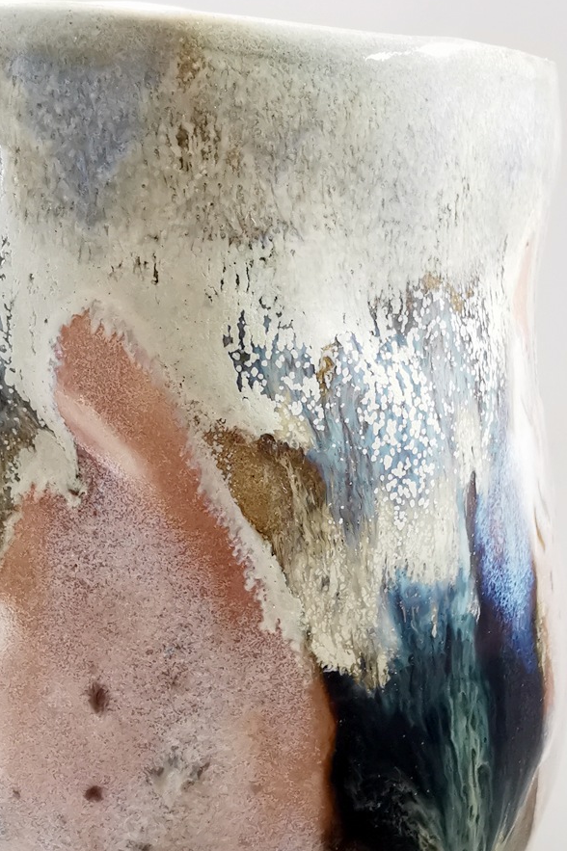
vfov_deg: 54.5
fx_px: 827
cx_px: 322
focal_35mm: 35
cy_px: 429
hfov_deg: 37.8
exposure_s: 1/50
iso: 160
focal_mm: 2.26
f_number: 2.2
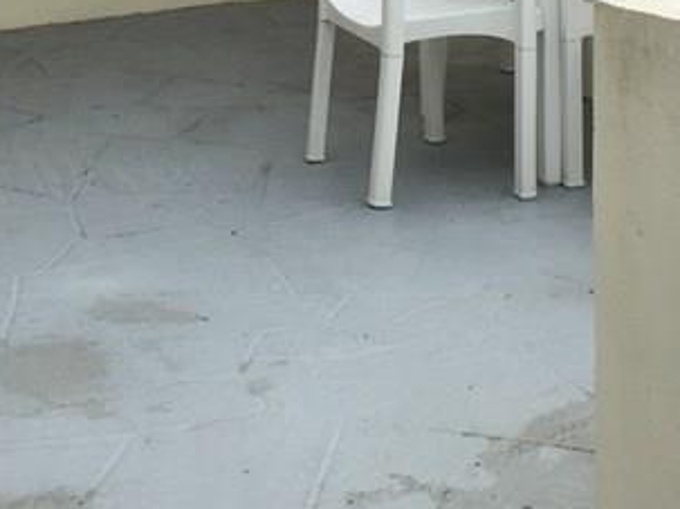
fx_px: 1924
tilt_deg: -4.0
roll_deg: -0.7
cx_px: 231
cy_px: -226
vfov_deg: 14.2
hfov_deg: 20.0
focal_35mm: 98
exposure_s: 1/1199
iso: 32
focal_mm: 4.15
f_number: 2.2
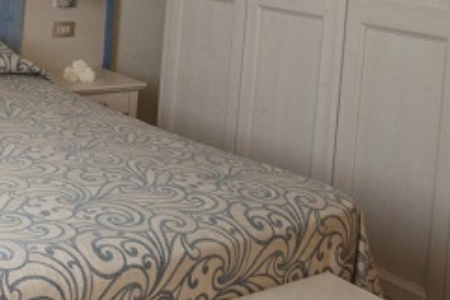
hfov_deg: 32.2
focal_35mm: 62
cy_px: -67
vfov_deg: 20.4
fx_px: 774
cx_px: 160
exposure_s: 1/50
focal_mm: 10
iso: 500
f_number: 5.6
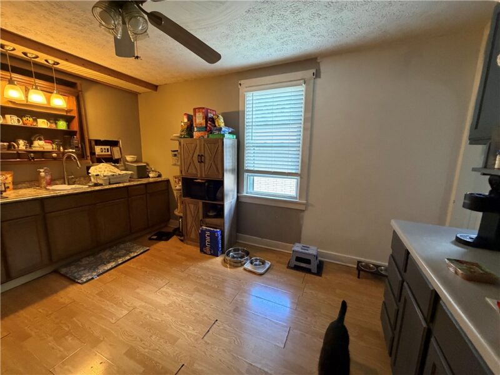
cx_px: 250
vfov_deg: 85.7
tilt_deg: -9.8
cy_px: 188
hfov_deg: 102.1
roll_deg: -1.0
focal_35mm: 14
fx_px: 202
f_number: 2.2
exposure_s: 1/60
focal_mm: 2.22
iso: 500
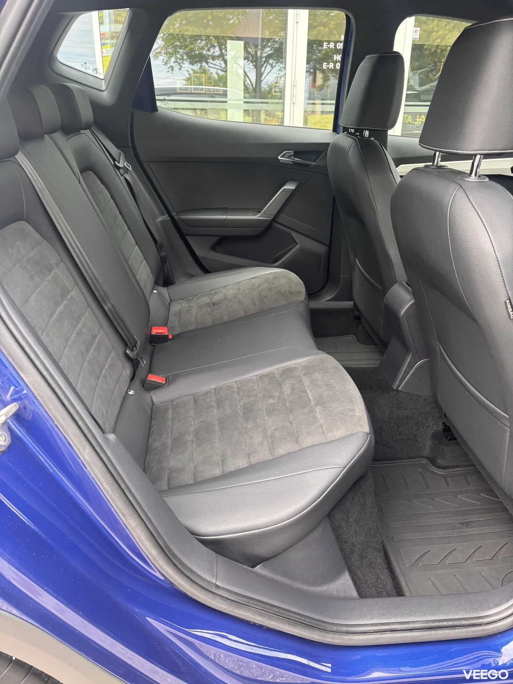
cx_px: 256
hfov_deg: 53.1
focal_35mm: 26
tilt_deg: -25.4
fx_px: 514
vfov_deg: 67.3
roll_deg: -3.6
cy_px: 342
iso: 100
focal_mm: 5.96
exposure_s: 1/121
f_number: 1.6
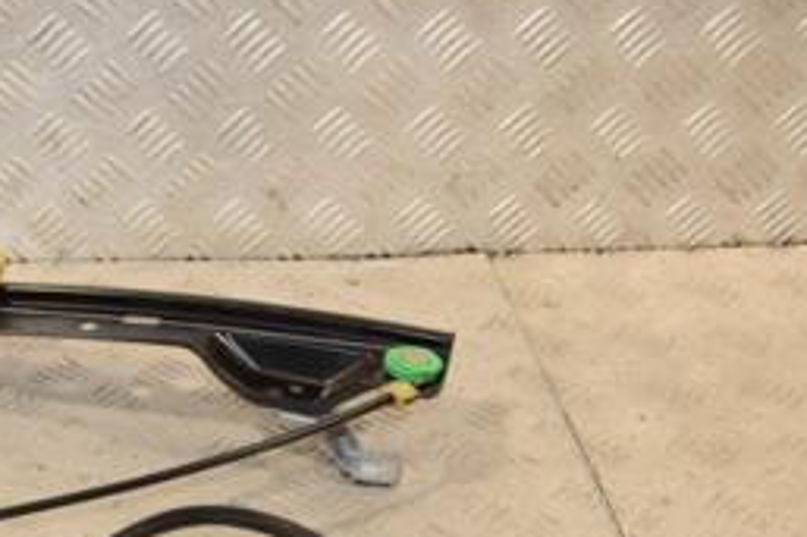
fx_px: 1882
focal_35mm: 84
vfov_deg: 15.9
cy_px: 559
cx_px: 25
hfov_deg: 23.3
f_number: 6.3
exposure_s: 1/200
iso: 800
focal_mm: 24
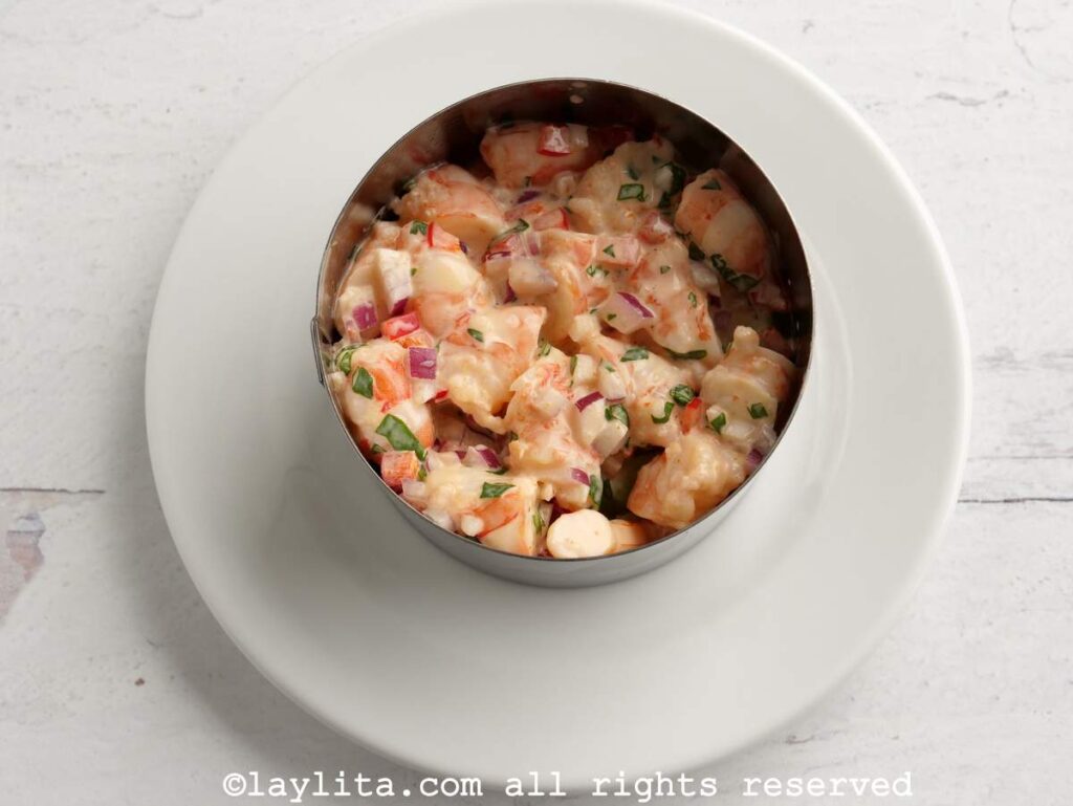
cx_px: 536
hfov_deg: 41.2
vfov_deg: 31.5
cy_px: 403
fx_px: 1427
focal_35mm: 46
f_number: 6.3
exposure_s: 1/60
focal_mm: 23
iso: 400
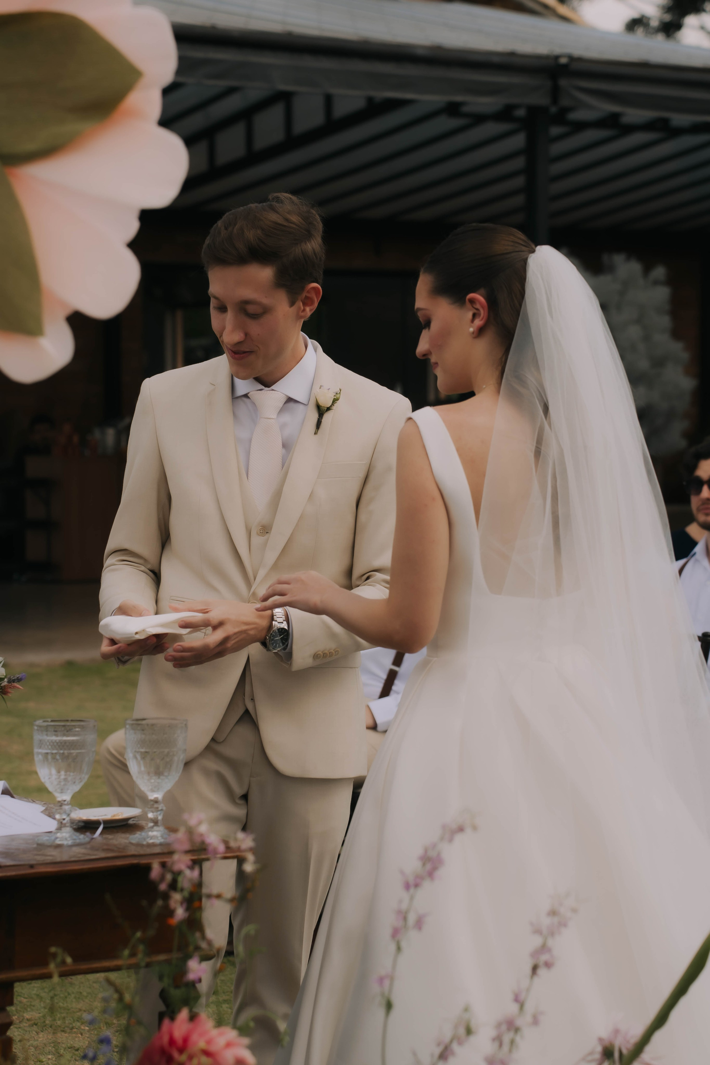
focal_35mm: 112
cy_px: 532
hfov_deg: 12.2
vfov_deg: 18.2
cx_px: 355
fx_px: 3328
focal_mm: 75
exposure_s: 1/1000
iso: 100
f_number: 4.5
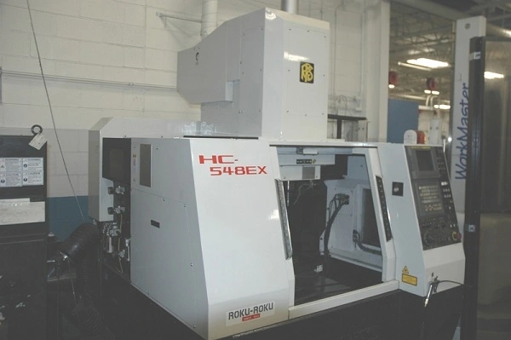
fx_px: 468
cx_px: 256
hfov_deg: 57.3
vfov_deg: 39.9
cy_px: 170
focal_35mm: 33
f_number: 3.8
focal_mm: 22
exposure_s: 1/60
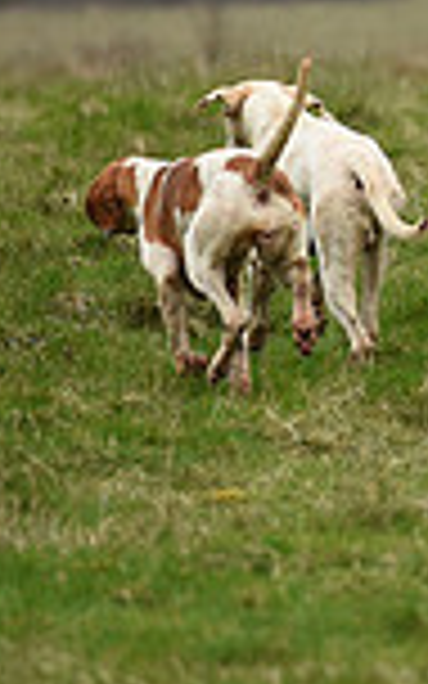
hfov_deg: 1.7
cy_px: -90
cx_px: 1054
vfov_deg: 2.7
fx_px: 14520
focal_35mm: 778
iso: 2800
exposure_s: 1/1250
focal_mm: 200
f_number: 4.5
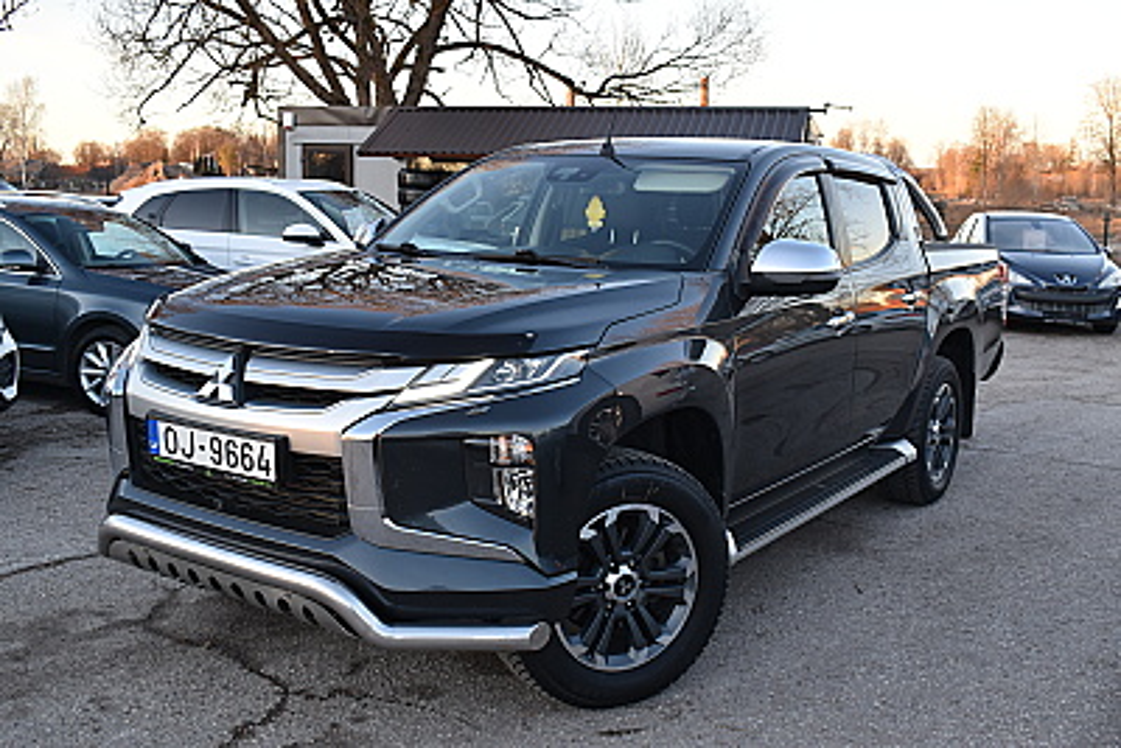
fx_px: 1168
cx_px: 560
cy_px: 374
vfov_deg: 35.5
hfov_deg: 51.3
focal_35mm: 38
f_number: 7.1
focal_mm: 25
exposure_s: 1/125
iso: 400
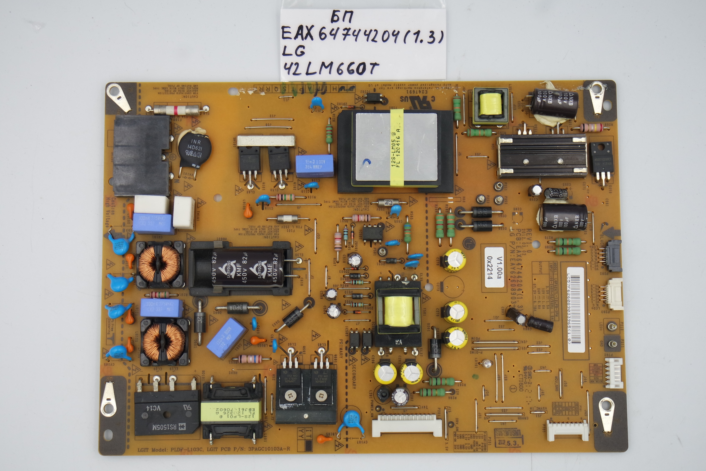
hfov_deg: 36.9
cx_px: 353
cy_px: 236
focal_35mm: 54
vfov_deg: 25.1
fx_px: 1059
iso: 200
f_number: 5
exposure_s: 1/125
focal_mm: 20
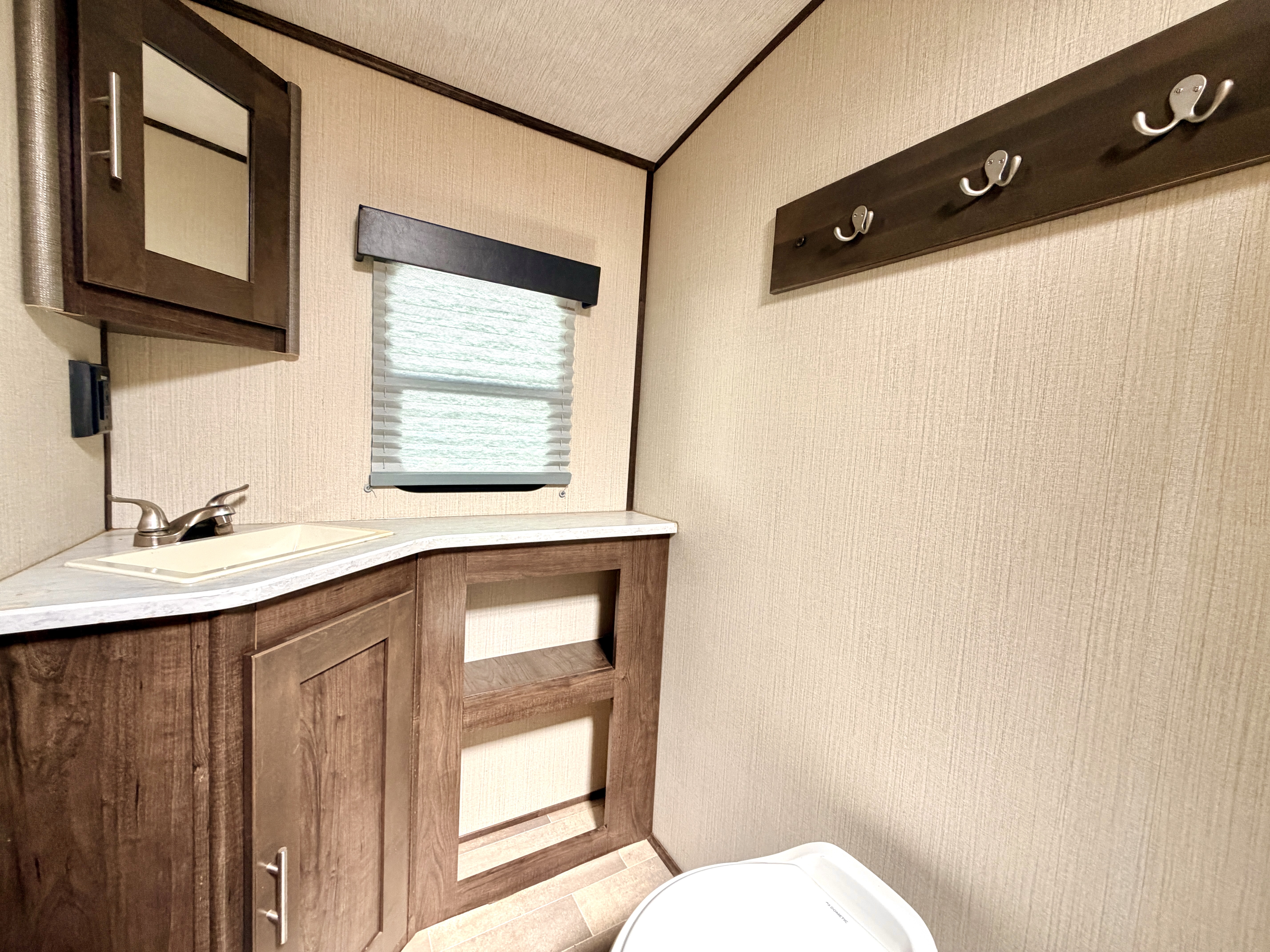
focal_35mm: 14
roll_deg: -1.3
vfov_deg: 85.7
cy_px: 476
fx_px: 514
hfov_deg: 102.1
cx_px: 635
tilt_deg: -3.9
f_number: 2.2
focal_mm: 2.22
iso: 250
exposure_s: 1/121
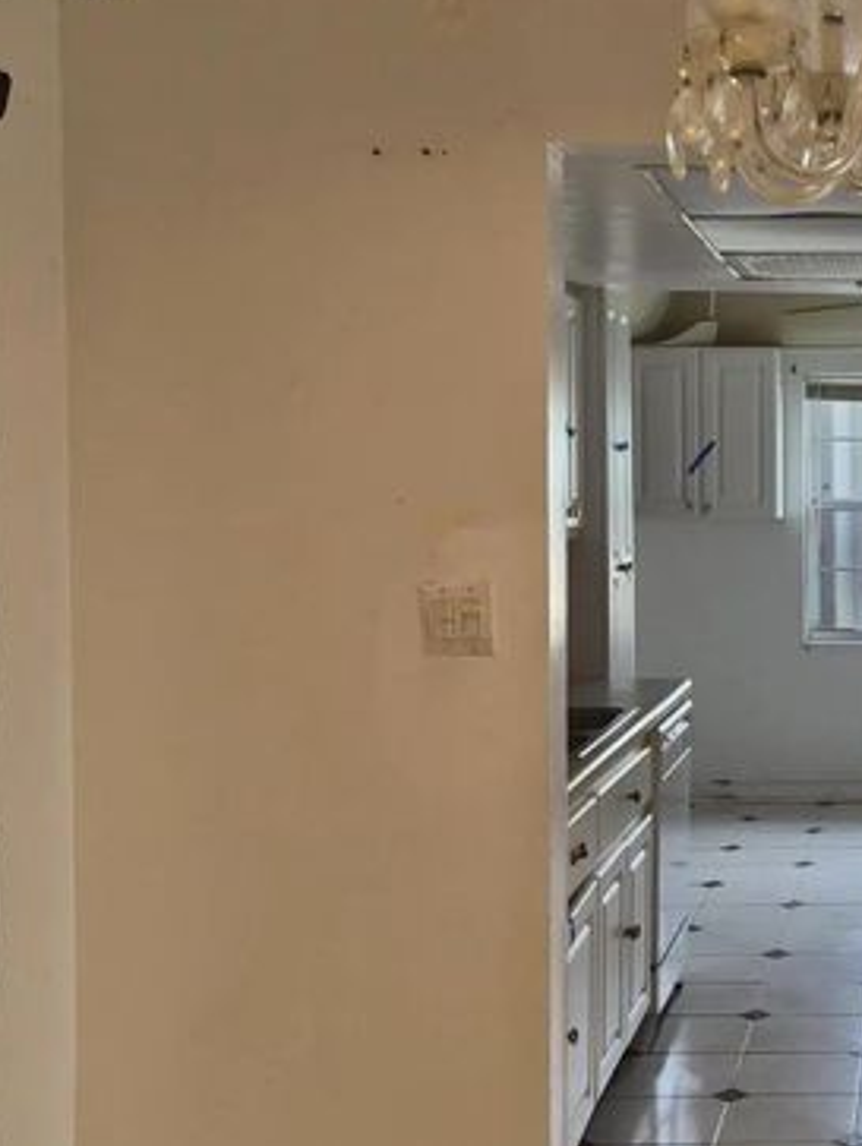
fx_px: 1790
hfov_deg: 25.2
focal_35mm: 54
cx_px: 947
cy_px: 516
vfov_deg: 35.5
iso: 50
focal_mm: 5.4
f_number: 1.8
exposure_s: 1/120
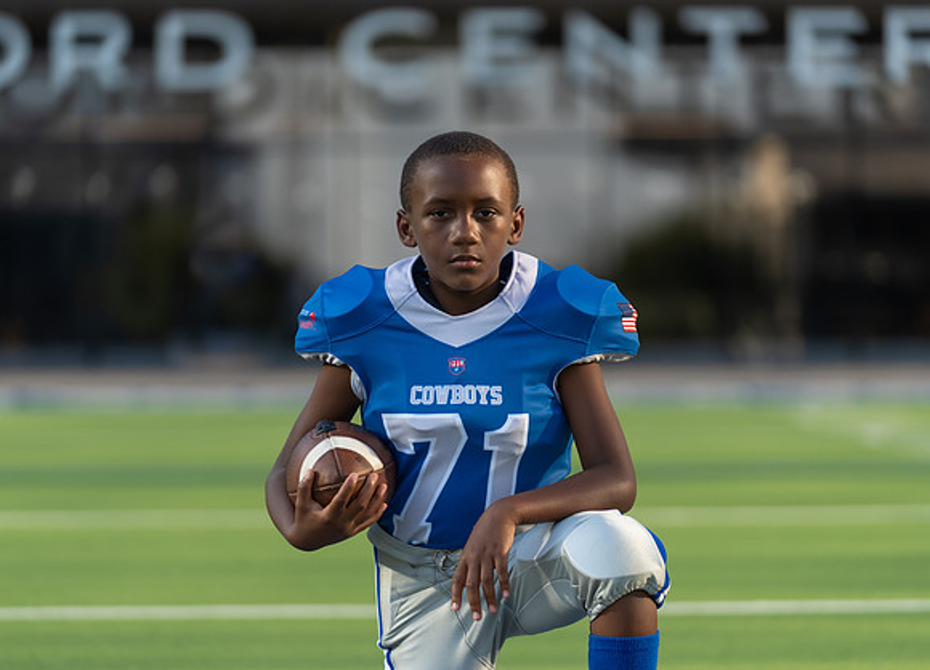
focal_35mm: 156
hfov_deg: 12.8
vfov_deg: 9.3
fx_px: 4132
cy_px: 330
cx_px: 458
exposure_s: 1/640
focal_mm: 135
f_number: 2.8
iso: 100
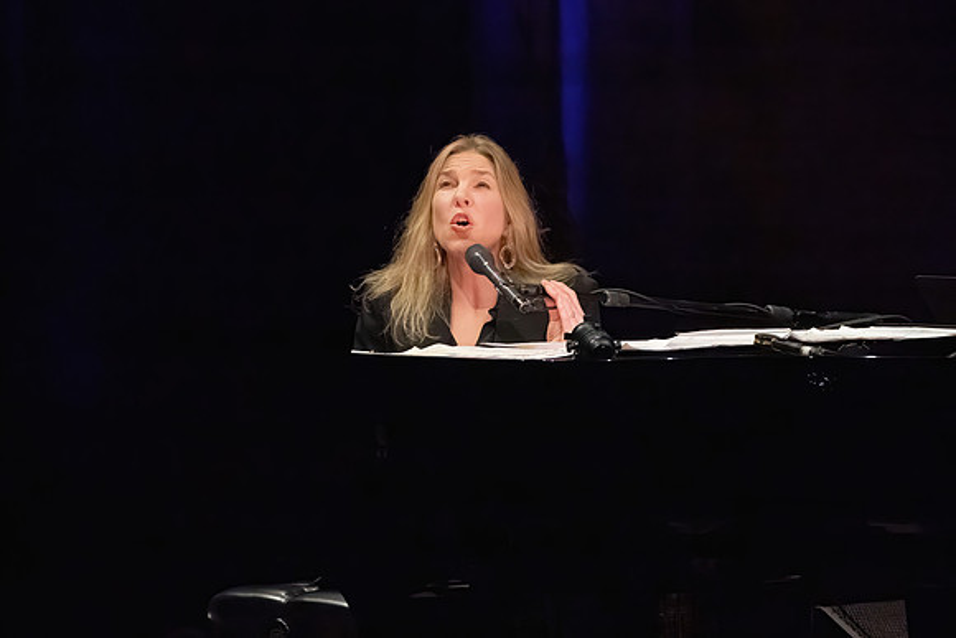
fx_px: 12067
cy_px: 384
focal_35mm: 454
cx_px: 605
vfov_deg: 3.0
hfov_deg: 4.5
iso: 25600
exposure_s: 1/320
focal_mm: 358
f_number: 8
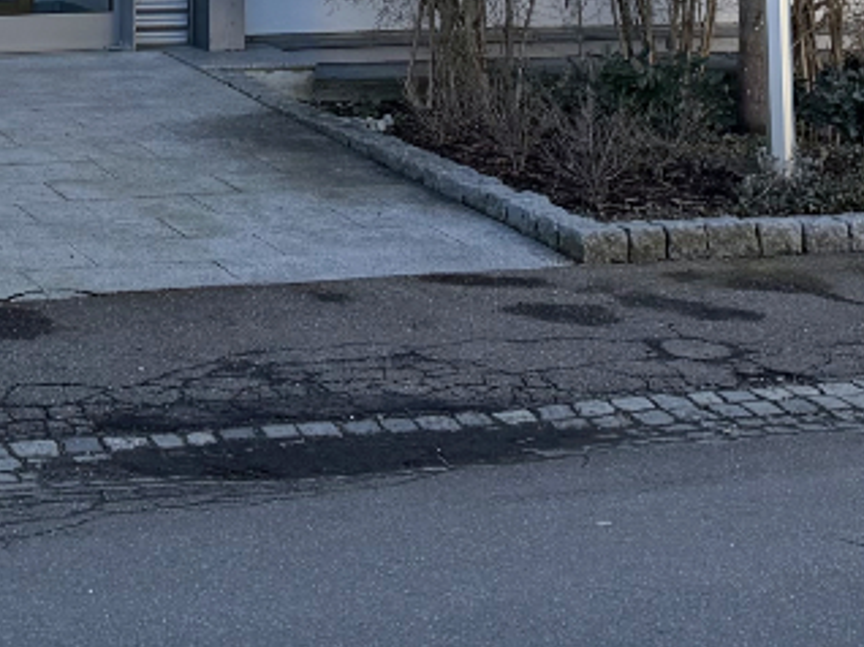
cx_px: 92
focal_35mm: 113
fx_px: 2818
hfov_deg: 17.2
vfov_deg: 11.8
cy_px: -617
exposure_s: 1/1493
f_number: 1.8
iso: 100
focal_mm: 6.8
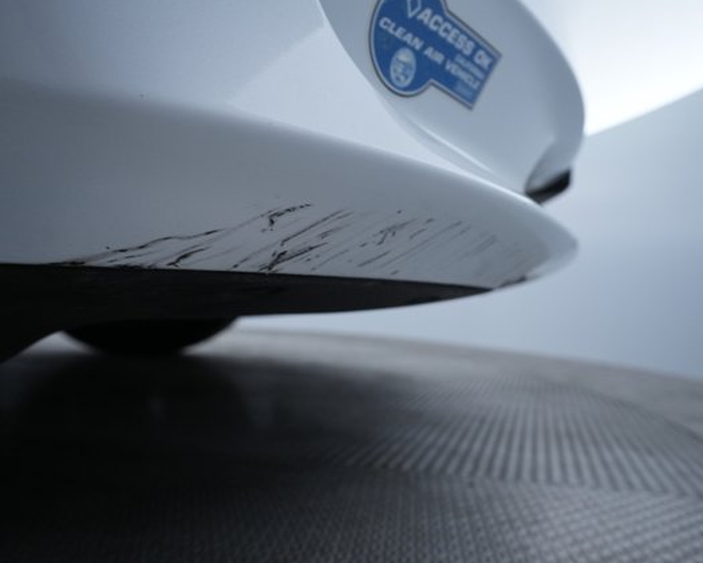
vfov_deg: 45.8
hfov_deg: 55.6
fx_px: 666
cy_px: 280
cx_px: 364
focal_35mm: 32
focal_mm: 28
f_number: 6.3
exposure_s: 1/80
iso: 2000
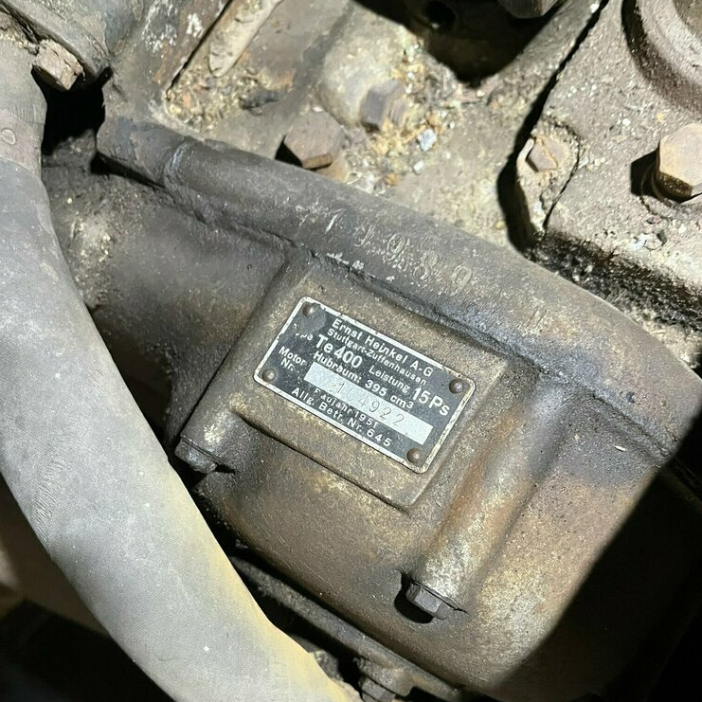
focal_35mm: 31
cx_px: 349
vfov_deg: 52.2
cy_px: 421
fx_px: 711
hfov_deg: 52.5
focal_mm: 5.1
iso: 500
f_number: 1.6
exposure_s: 1/55
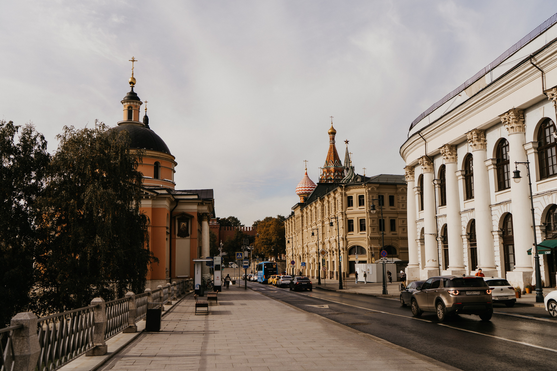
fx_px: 542
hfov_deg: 54.4
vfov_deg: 37.9
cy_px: 186
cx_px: 278
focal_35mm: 35
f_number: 4
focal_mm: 35
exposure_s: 1/500
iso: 100
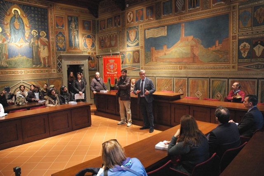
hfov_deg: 67.4
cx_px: 132
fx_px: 198
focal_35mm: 27
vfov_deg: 47.9
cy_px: 88
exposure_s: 1/60
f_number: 3.5
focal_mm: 18
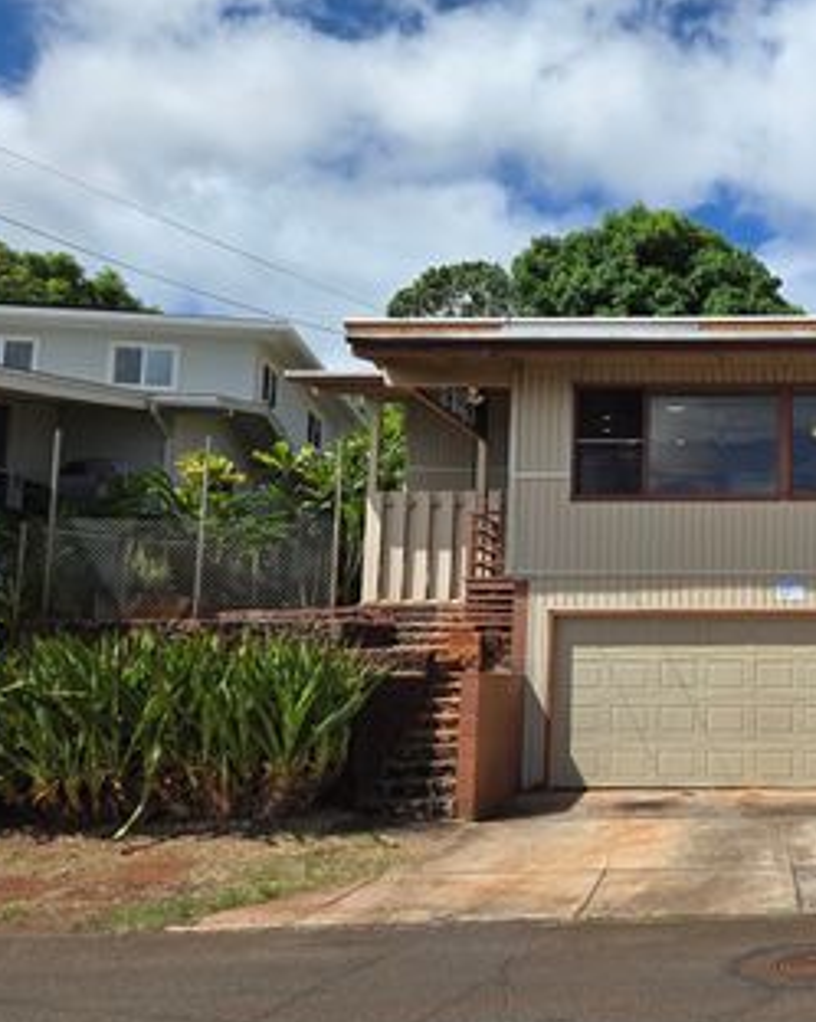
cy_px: 552
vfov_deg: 50.3
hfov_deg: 37.6
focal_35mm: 36
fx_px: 1088
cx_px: 773
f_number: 1.8
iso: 32
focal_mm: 5.4
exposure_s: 1/2921
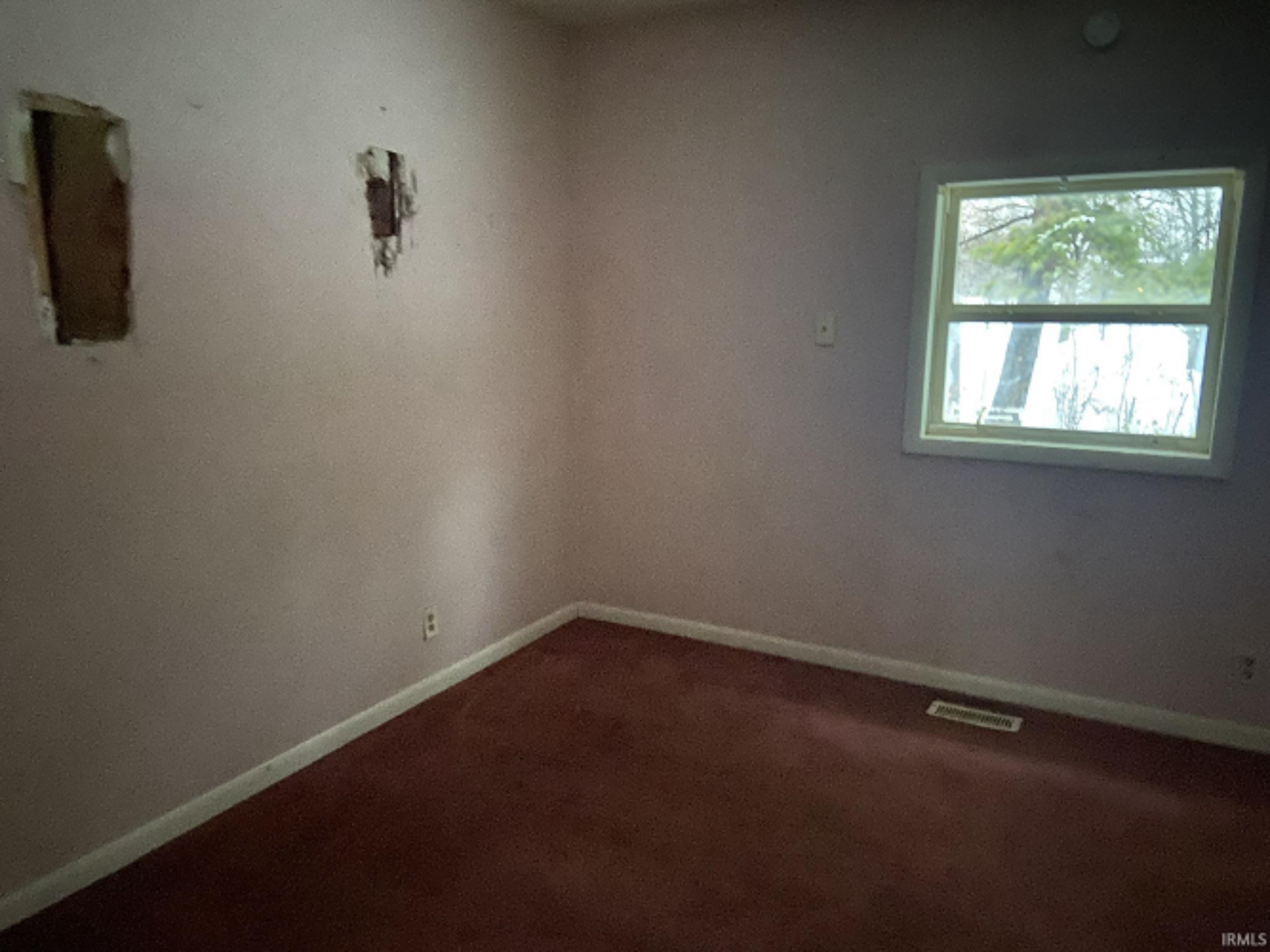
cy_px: 476
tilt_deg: -11.0
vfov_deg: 53.0
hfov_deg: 67.3
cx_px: 635
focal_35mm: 26
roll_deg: -0.7
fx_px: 954
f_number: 1.8
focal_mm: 4.25
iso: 1000
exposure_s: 1/8
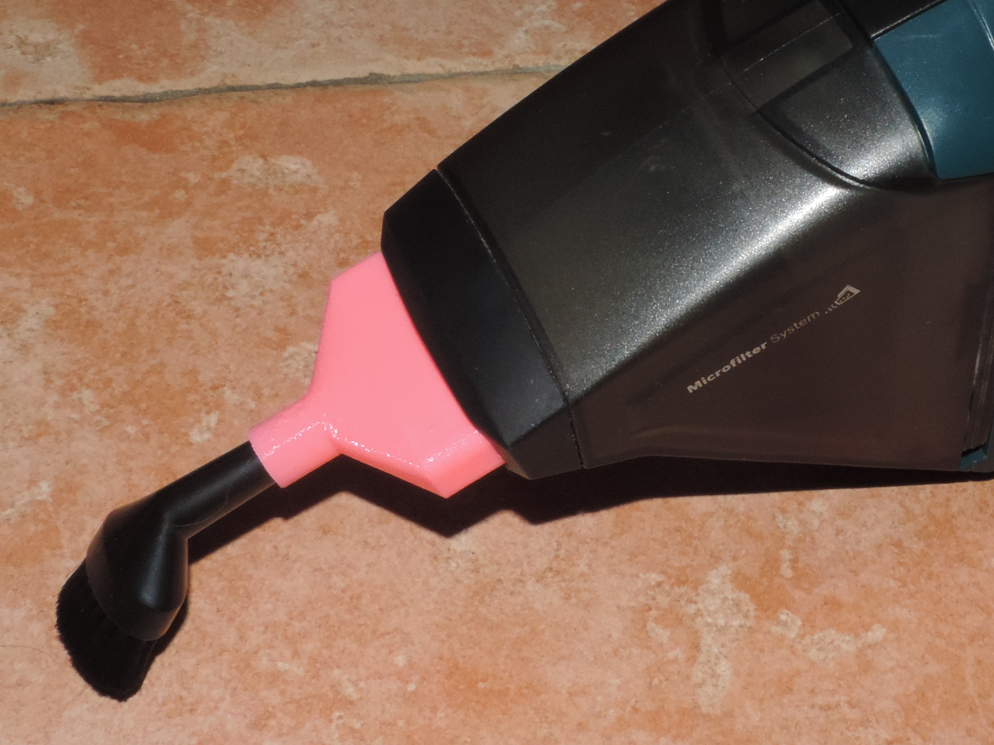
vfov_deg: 20.4
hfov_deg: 26.7
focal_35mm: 72
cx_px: 751
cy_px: 258
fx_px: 2067
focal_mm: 6.2
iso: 200
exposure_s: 1/30
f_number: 7.2
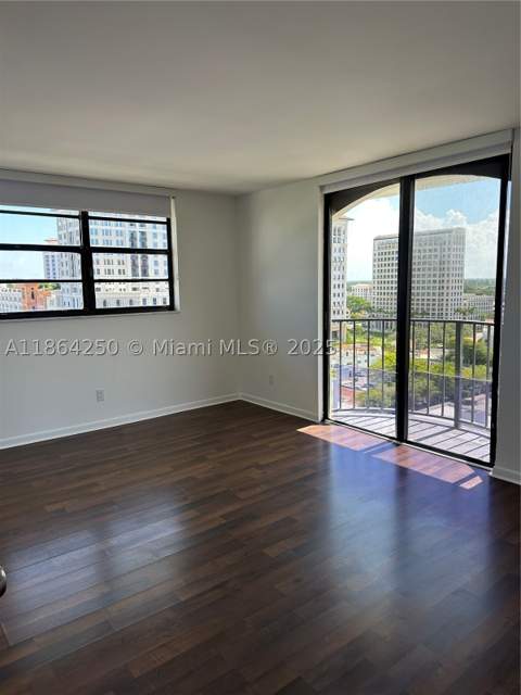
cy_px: 348
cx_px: 260
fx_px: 482
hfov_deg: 56.8
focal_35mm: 24
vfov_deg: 71.6
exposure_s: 1/444
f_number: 1.78
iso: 80
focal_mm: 6.86
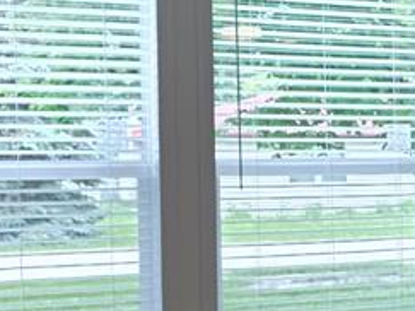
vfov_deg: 15.2
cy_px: 219
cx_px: 593
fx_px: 1162
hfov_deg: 18.3
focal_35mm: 97
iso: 50
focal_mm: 6.3
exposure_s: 1/120
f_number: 1.7
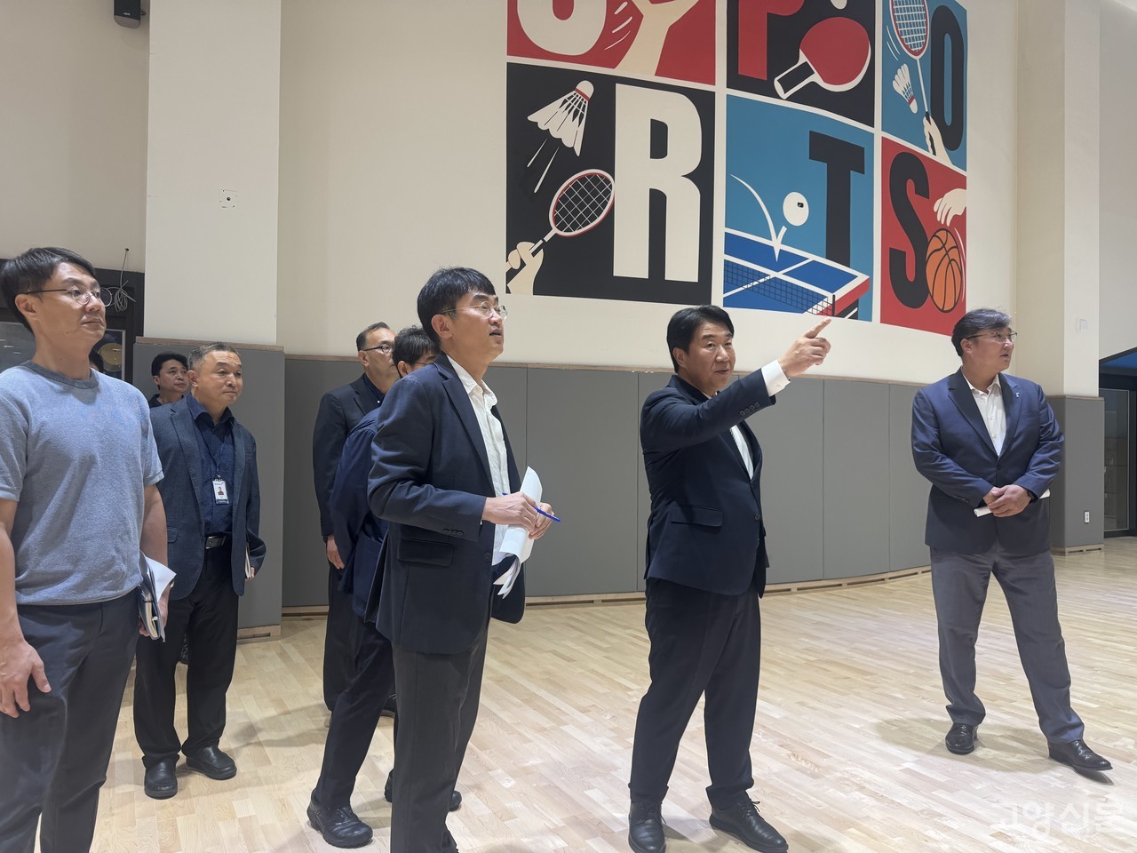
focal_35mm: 24
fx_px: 788
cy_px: 426
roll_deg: +0.3
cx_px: 568
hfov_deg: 71.6
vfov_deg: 56.8
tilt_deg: +1.4
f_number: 1.78
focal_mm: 6.76
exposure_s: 1/121
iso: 80
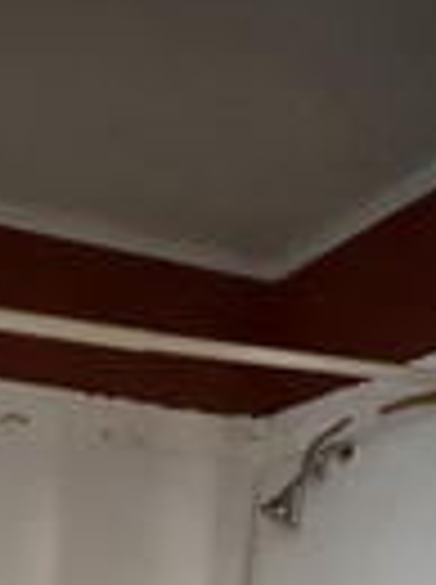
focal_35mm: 54
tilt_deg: -9.8
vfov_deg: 27.6
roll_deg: -3.2
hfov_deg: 25.8
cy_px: 819
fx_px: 910
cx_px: 16
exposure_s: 1/34
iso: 1600
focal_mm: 2.22
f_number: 2.2
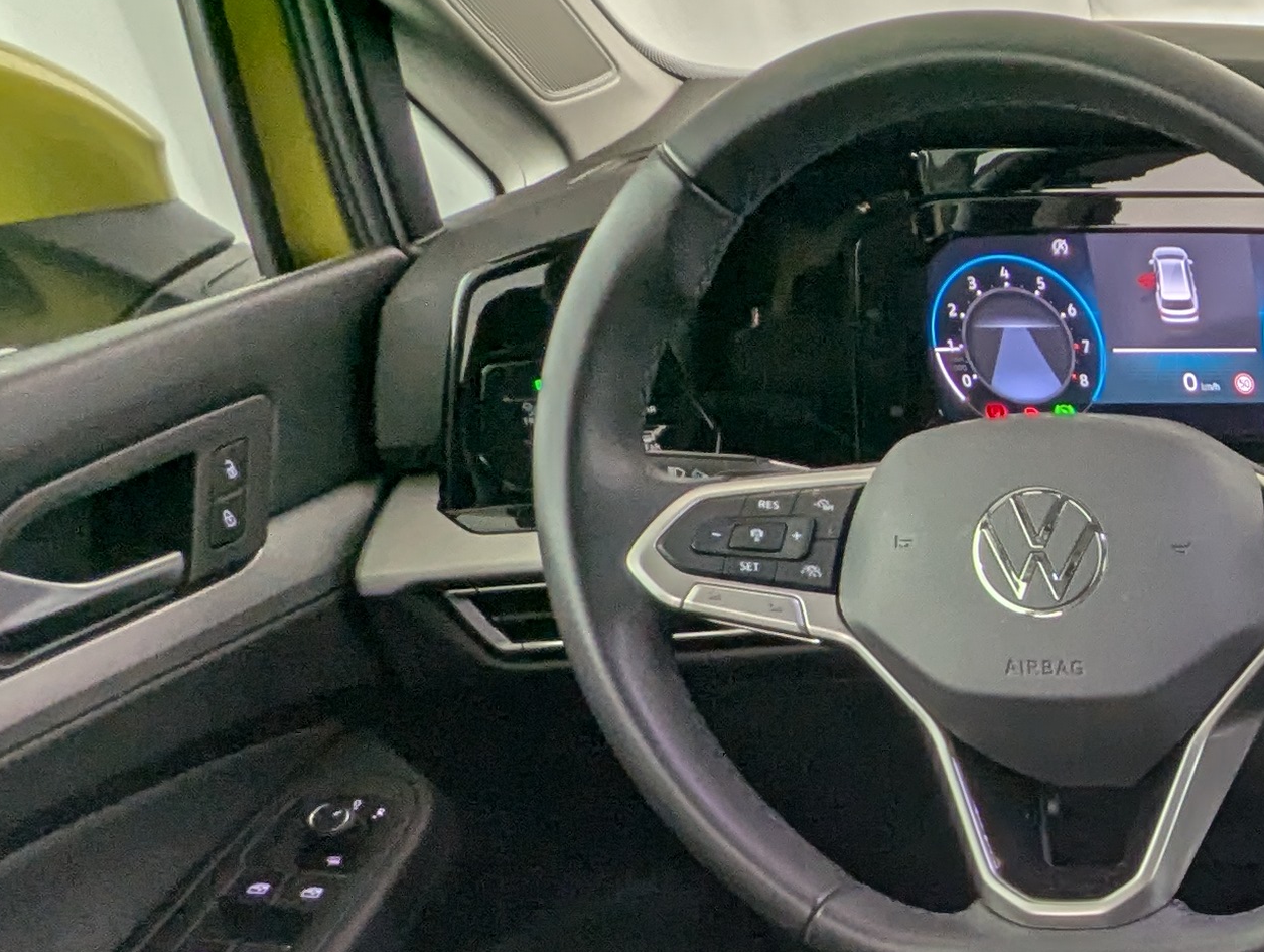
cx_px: 1906
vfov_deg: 25.0
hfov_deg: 26.4
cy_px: 1182
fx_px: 1902
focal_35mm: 52
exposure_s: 1/57.6
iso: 64
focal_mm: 2.35
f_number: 2.2
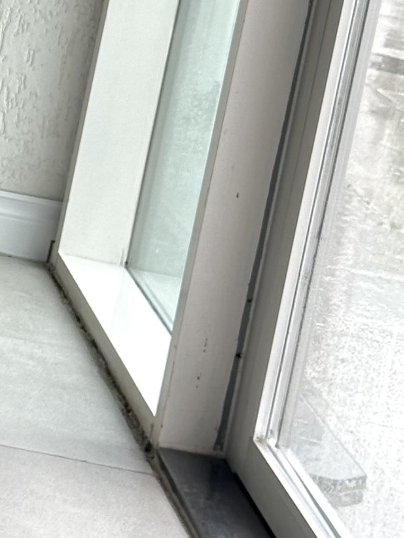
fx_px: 2644
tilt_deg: -26.7
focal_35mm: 170
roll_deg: -13.3
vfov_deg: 11.3
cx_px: -203
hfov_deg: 8.5
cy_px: -195
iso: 64
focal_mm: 6.86
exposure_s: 1/121
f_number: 1.78
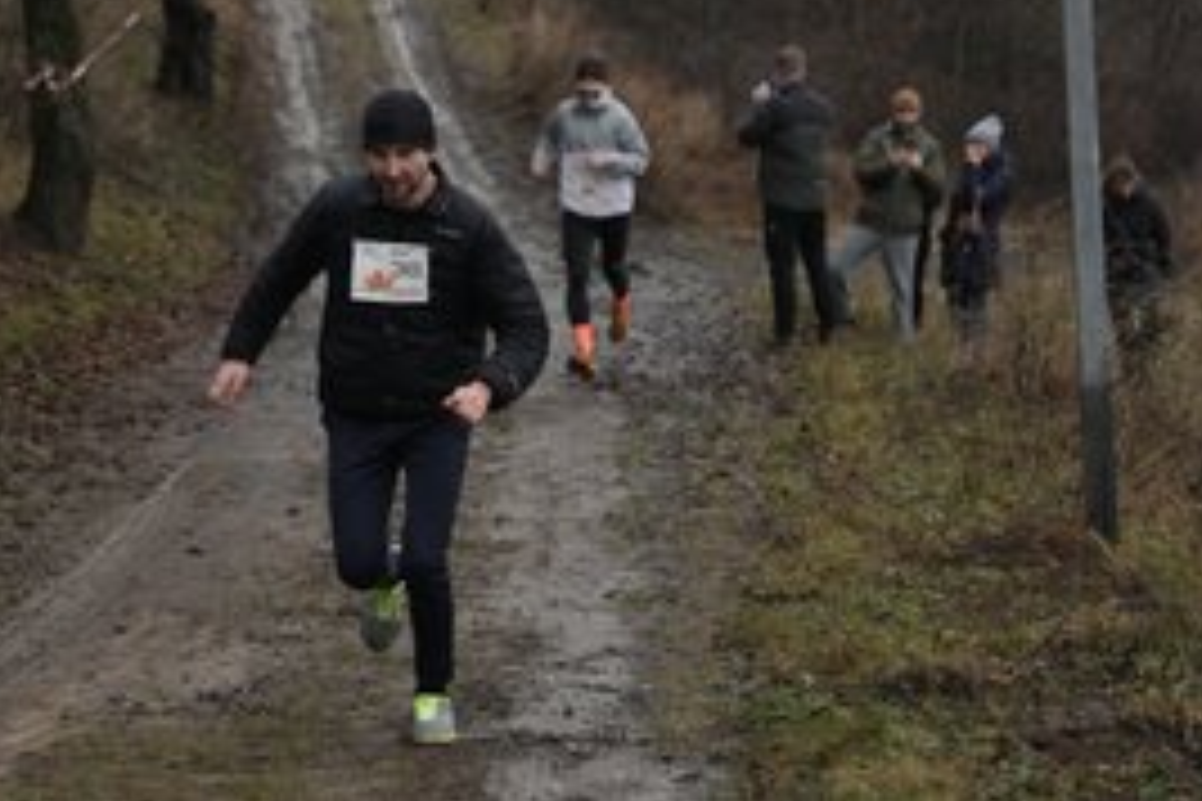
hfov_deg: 19.4
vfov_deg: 13.0
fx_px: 3506
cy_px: 205
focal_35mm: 105
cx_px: 378
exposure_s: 1/250
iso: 500
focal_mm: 70
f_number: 2.8
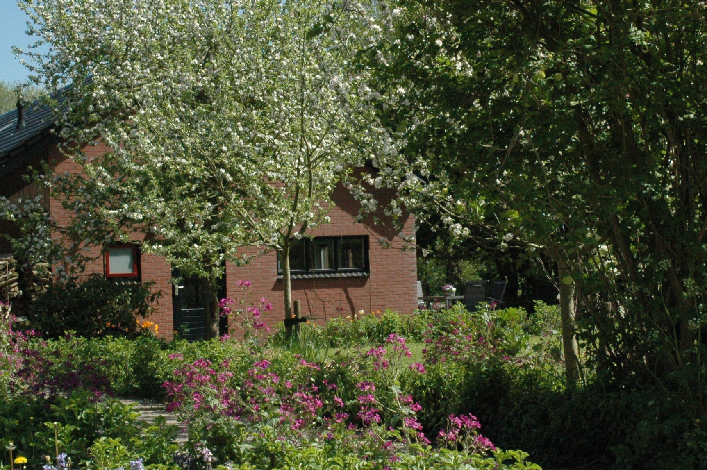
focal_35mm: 76
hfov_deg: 26.7
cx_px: 353
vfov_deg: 17.9
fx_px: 1489
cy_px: 253
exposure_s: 1/640
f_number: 13
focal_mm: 29
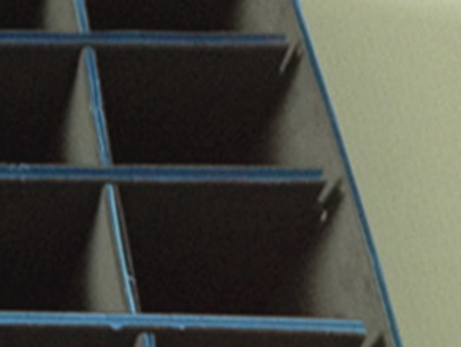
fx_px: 1640
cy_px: 301
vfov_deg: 12.0
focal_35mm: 123
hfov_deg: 14.4
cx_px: -315
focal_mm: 4.28
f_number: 2.4
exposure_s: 1/20
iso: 200
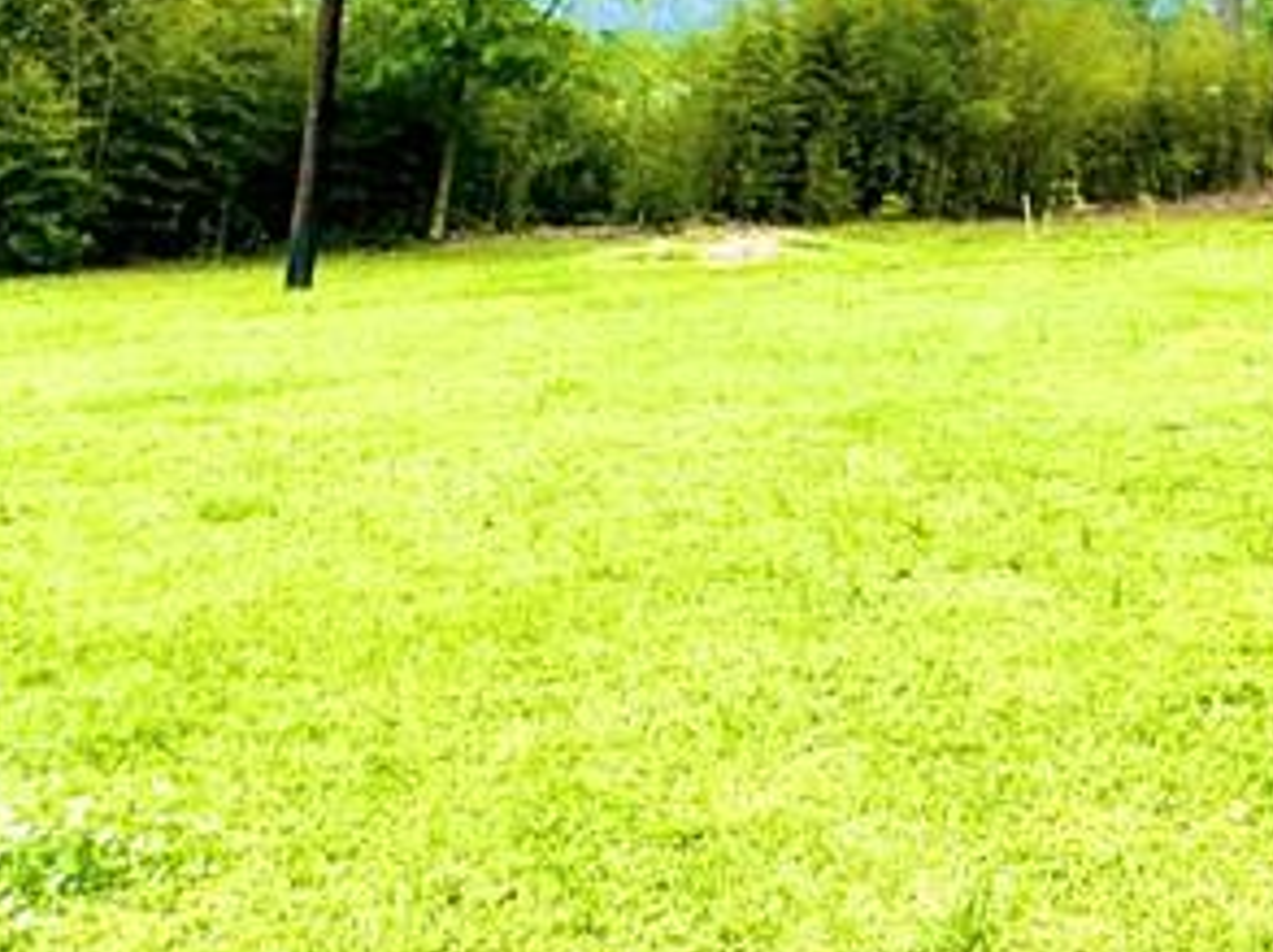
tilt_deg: +3.6
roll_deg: +0.0
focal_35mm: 49
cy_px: -39
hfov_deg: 33.0
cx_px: 1473
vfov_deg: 27.6
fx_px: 1800
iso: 50
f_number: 2.2
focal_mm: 2.22
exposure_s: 1/1976
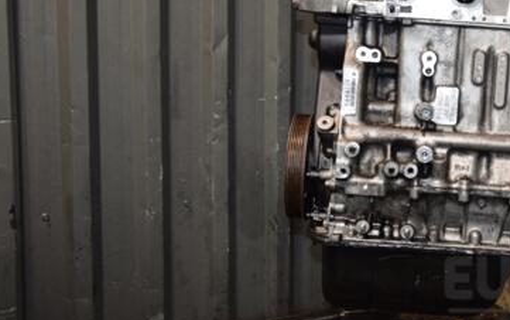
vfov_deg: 21.2
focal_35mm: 61
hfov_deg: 32.4
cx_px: 418
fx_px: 848
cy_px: 89
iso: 800
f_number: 5
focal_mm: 24
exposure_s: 1/60
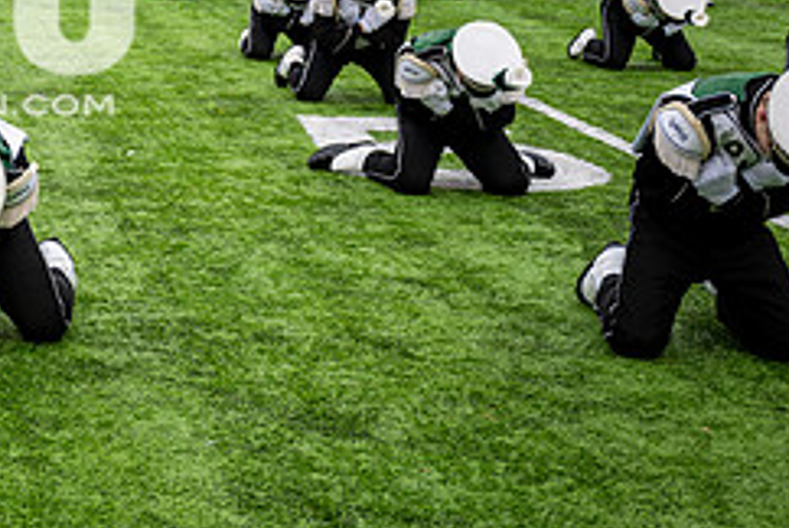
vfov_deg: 14.8
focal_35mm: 91
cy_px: -11
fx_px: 1997
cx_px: -111
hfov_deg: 21.1
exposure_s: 1/500
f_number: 2.8
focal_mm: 38
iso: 100
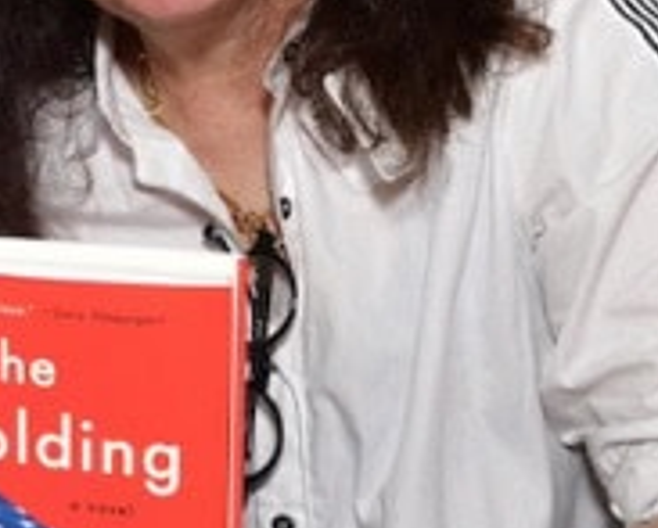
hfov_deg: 13.9
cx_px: -291
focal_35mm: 131
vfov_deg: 11.7
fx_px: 2555
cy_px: 22
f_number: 8
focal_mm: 32
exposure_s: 1/200
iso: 1250
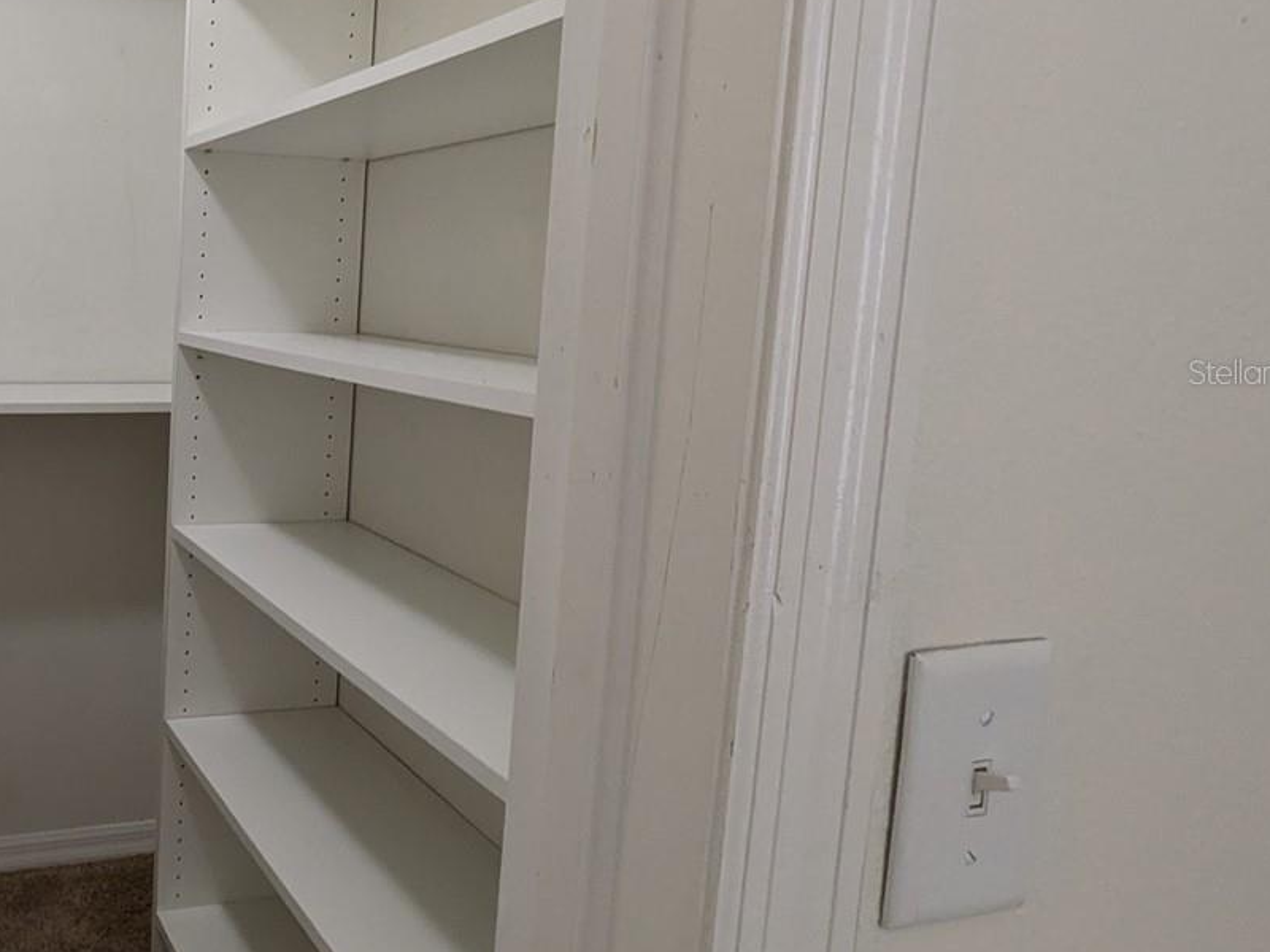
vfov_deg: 49.4
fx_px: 1027
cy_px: 371
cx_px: 69
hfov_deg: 53.3
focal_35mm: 28
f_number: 2.2
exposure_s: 1/60
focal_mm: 1.83
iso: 221
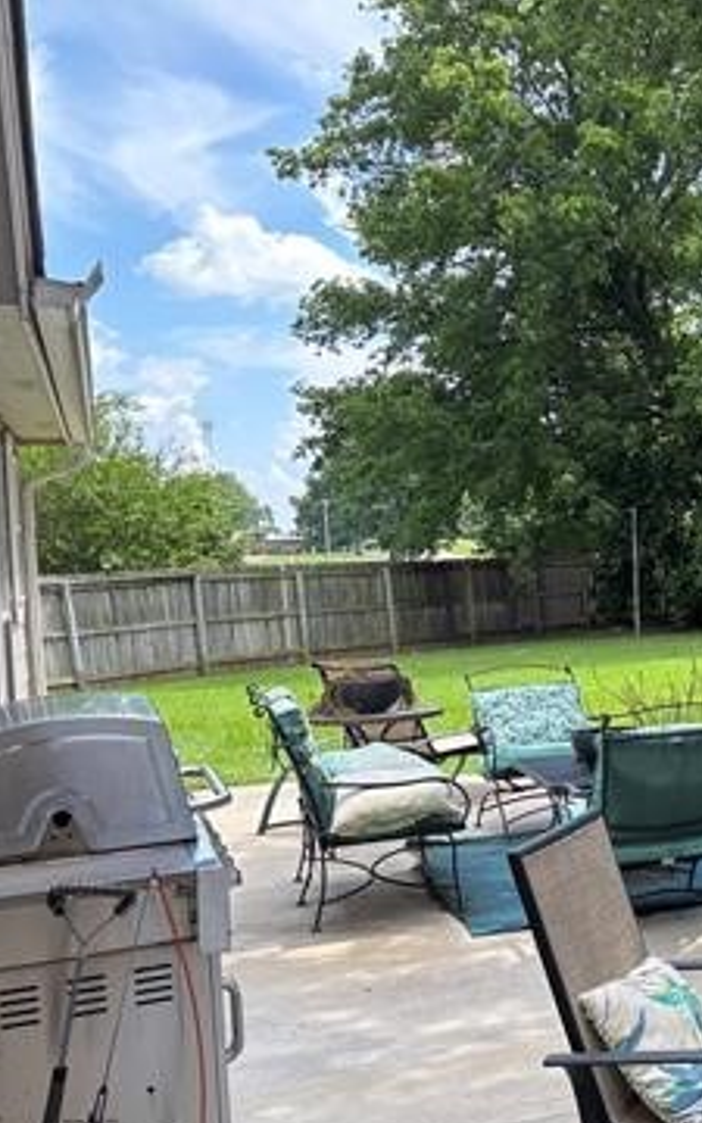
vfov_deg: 41.0
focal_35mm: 49
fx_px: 1500
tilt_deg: -2.8
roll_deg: +1.9
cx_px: 920
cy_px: 596
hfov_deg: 23.3
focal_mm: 5.96
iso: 50
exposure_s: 1/505
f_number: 1.6
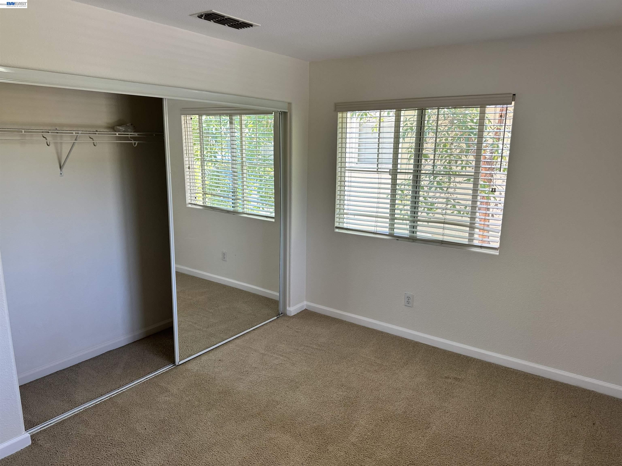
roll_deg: -1.6
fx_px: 431
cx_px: 311
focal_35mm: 24
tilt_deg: -11.9
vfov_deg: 56.8
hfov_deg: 71.6
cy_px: 233
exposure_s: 1/120
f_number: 1.78
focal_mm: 6.86
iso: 100
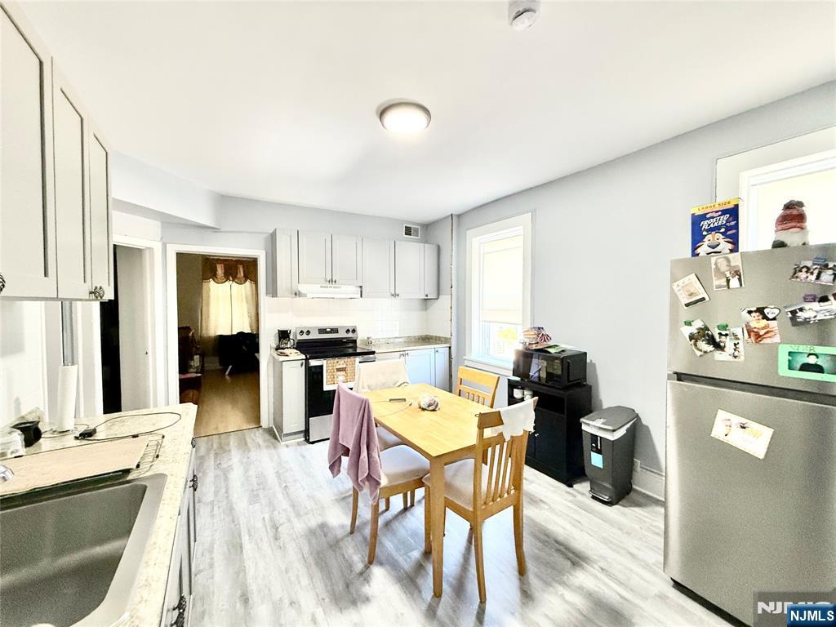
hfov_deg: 102.1
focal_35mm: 14
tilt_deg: -1.0
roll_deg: +0.7
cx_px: 418
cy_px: 314
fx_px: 338
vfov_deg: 85.7
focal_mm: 2.22
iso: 500
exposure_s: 1/120
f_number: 2.2
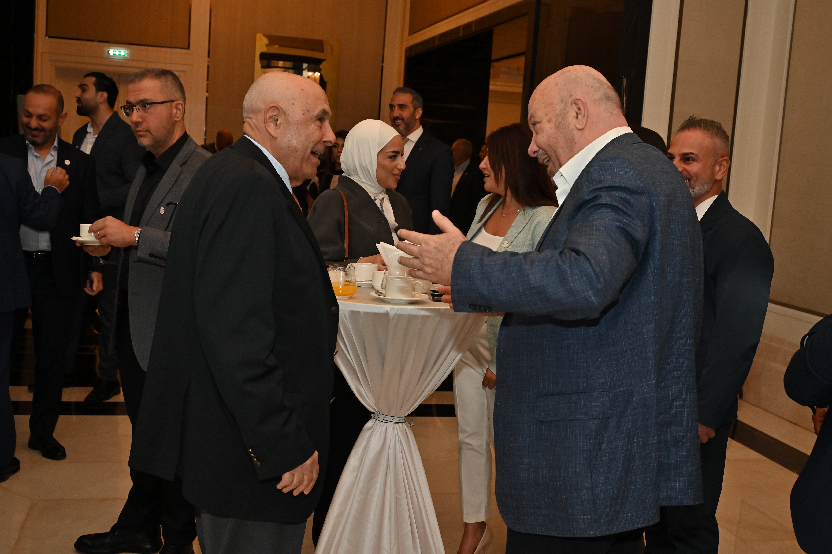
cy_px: 277
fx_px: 970
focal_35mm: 42
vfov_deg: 31.9
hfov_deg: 46.4
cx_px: 416
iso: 1250
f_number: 8
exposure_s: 1/125
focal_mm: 42
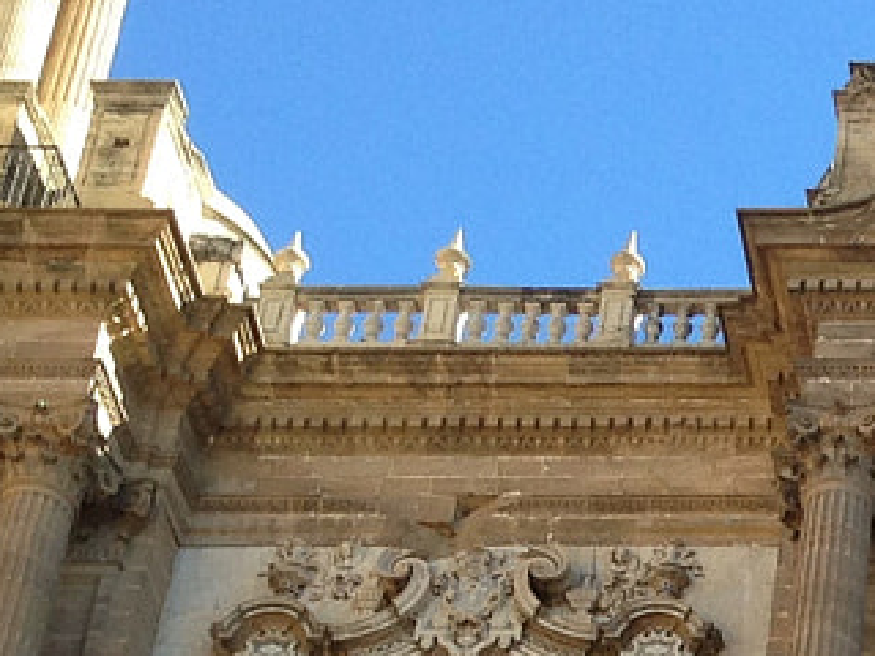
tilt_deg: +36.8
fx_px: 4171
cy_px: 1235
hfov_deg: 11.2
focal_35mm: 165
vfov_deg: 8.6
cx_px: 1548
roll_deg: -1.3
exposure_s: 1/437
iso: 50
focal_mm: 4.12
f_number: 2.4
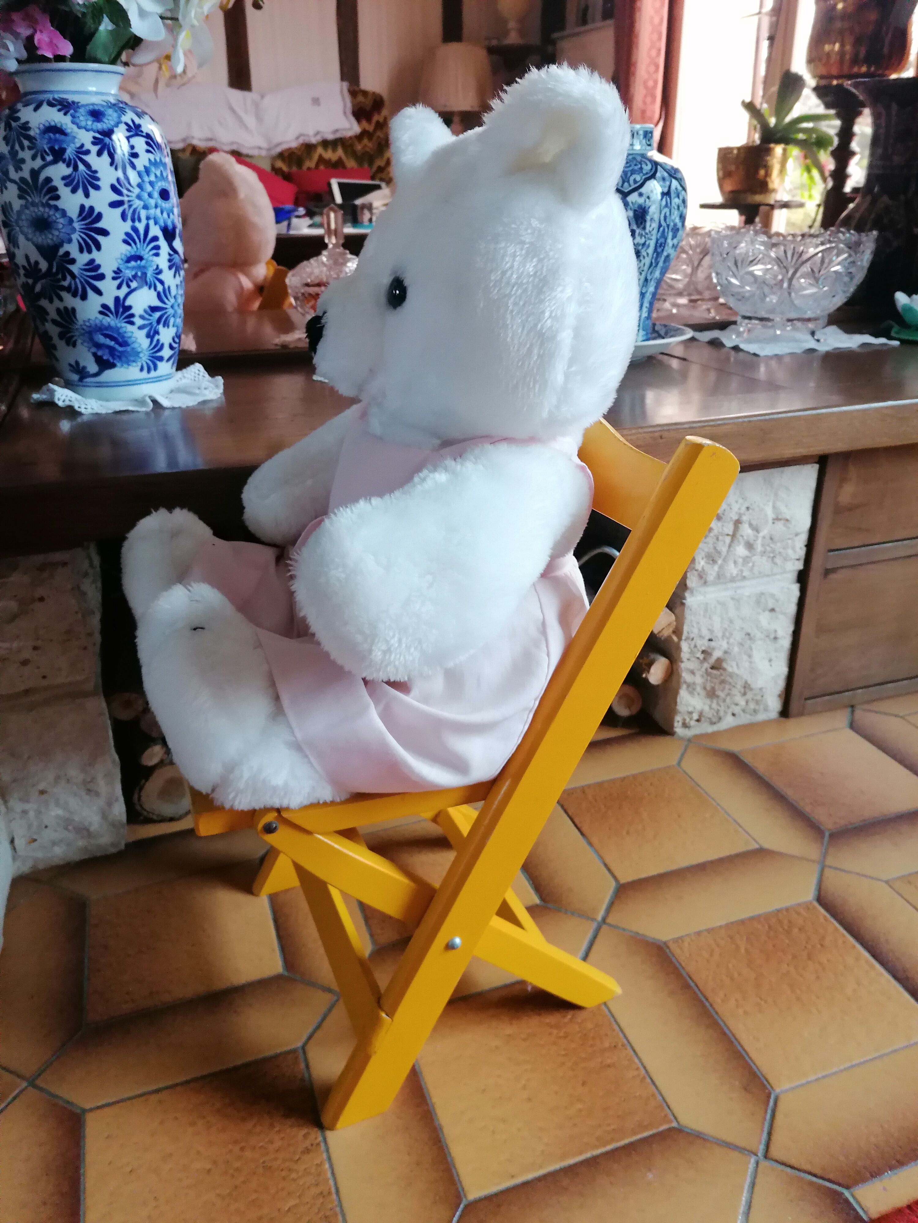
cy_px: 612
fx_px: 955
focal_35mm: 27
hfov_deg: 51.4
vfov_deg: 65.3
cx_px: 459
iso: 400
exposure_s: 1/25
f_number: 1.8
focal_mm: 4.75
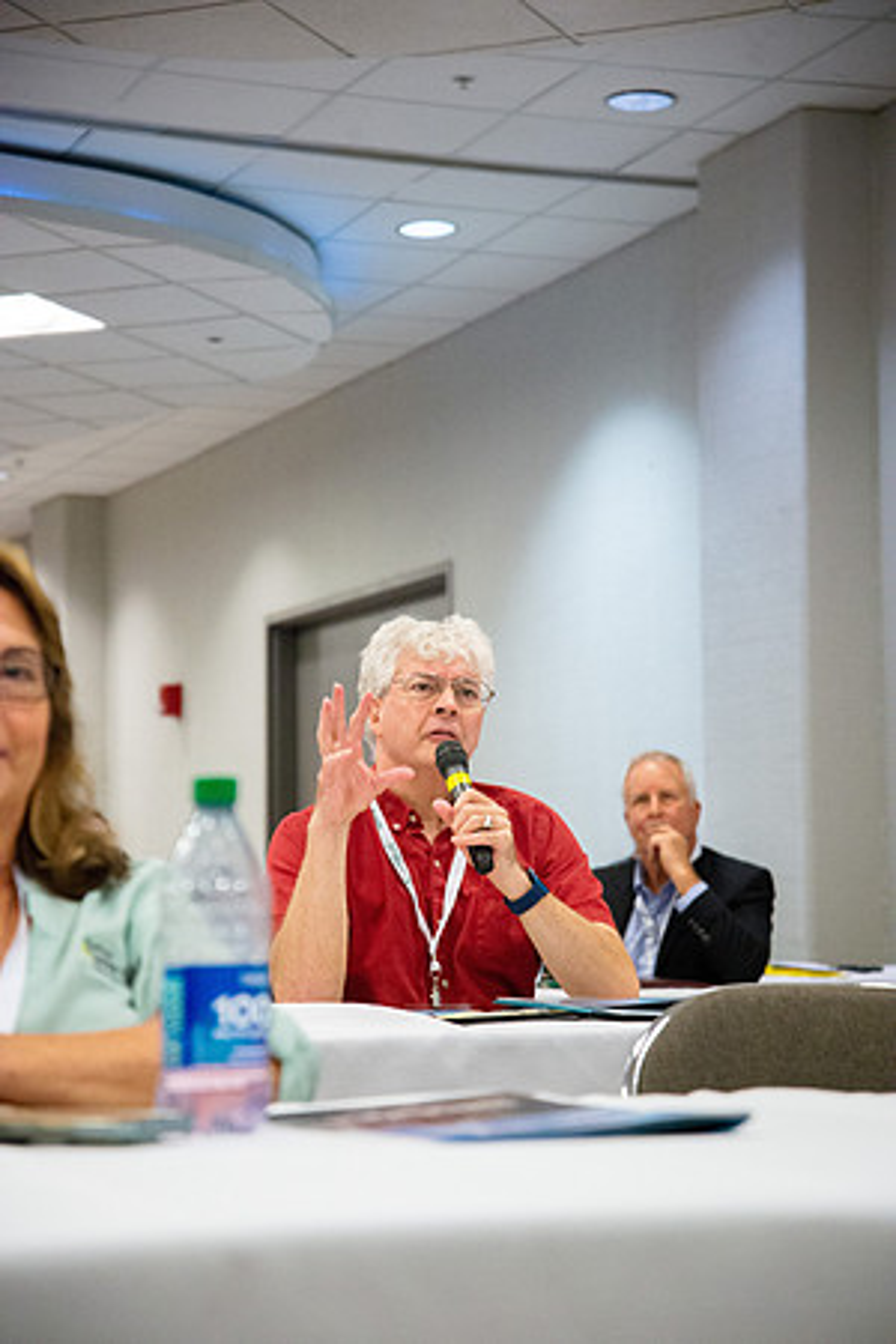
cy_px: 672
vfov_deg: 23.9
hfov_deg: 16.1
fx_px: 3173
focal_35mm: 85
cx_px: 448
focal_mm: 85
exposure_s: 1/200
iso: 5000
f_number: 4.5
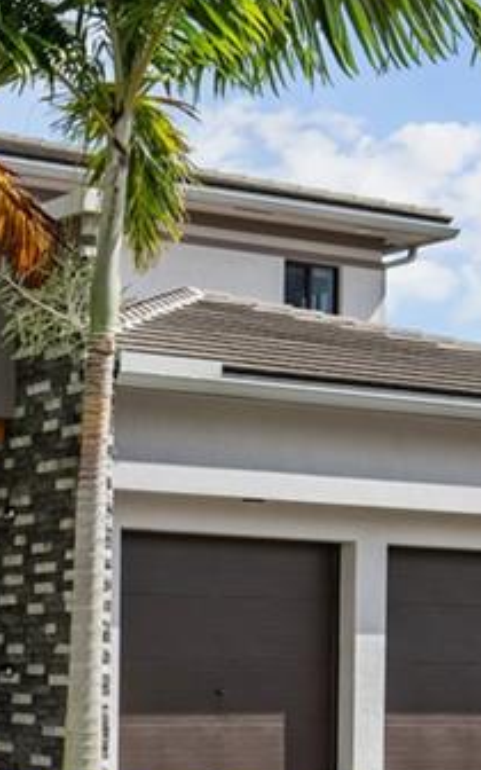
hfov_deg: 14.1
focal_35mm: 90
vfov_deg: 22.9
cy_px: 519
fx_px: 1888
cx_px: -105
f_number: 8
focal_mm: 29
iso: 250
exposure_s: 1/640
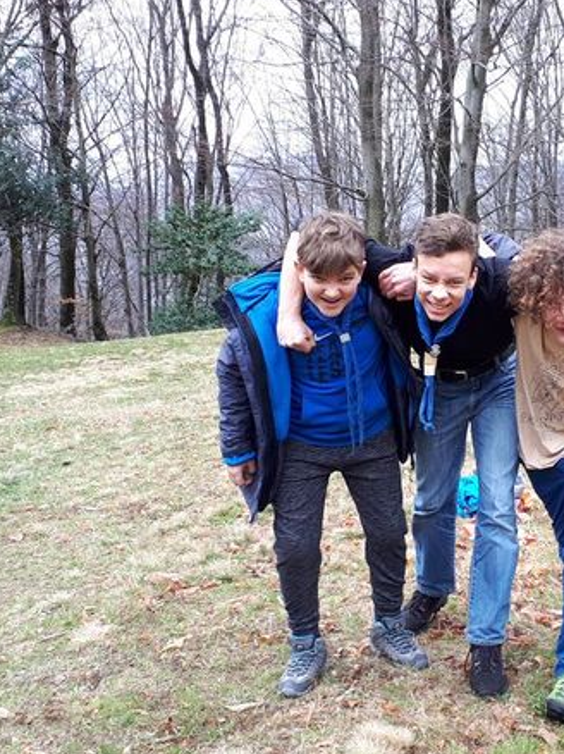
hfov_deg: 36.8
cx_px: 476
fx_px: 805
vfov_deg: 50.2
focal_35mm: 37
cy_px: 377
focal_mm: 3.6
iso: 40
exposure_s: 1/133
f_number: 1.9
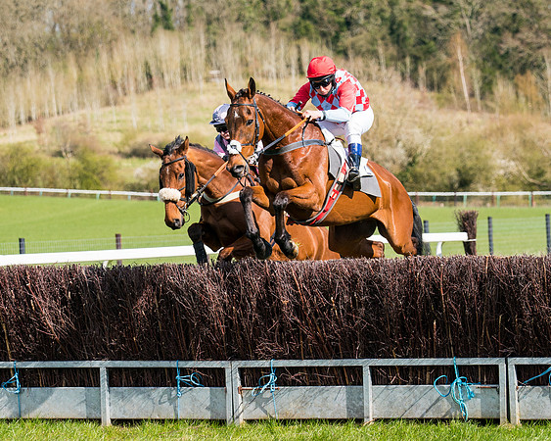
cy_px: 232
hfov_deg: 9.3
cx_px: 255
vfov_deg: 7.4
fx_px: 3402
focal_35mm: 209
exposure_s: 1/2000
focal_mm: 123
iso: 400
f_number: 4.5
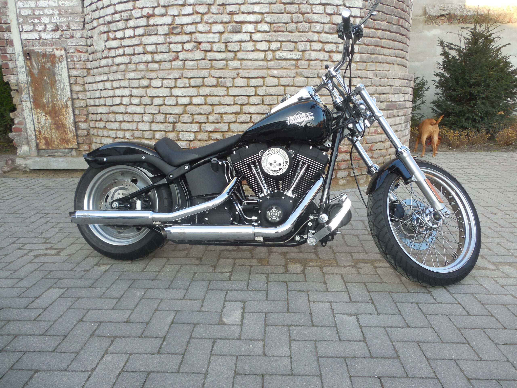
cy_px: 194
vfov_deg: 54.9
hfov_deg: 69.4
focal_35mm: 25
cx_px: 258
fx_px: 373
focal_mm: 4.5
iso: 125
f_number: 3.3
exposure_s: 1/125
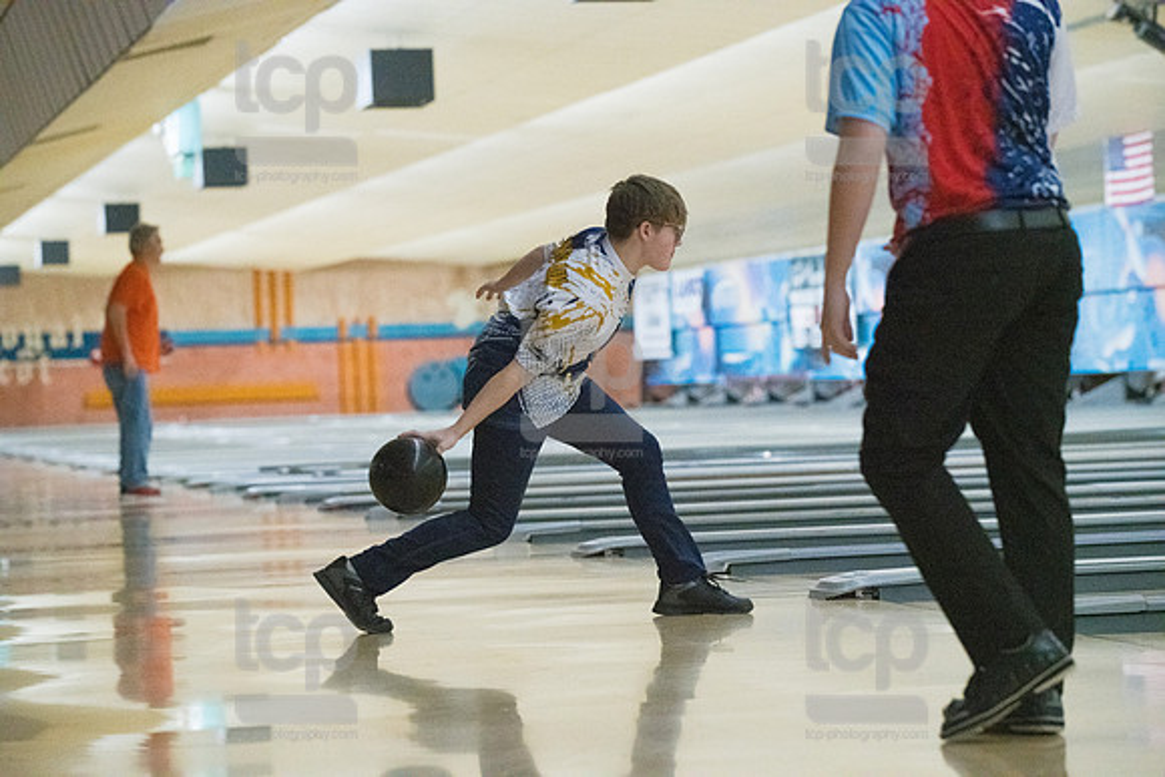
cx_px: 582
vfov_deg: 11.4
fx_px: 3884
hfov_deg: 17.1
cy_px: 388
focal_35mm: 120
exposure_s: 1/1000
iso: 10000
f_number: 4
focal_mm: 120
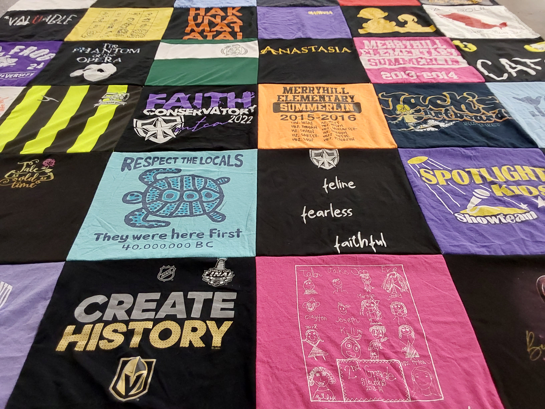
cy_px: 204
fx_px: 441
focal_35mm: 28
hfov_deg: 63.4
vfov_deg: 49.7
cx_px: 272
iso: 160
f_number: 1.9
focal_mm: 2.91
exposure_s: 1/60
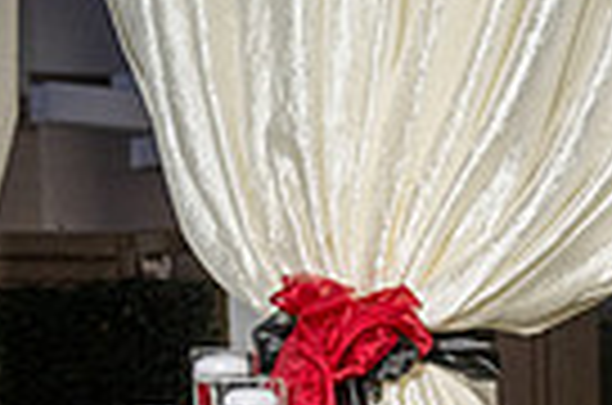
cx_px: 1269
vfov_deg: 8.5
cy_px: 772
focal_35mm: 154
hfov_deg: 11.8
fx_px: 2612
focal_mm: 36
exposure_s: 1/200
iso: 640
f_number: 4.5
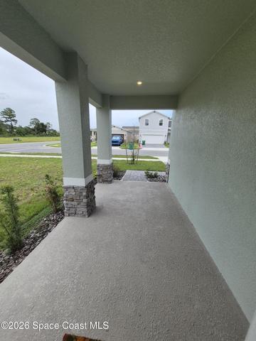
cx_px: 128
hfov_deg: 89.9
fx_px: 128
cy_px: 170
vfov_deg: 106.2
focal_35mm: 13
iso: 40
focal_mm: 1.74
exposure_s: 1/612
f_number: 2.2
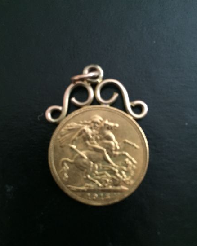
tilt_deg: -76.3
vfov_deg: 57.2
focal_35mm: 31
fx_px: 226
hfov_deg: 47.1
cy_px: 124
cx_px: 99
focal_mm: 4.15
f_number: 2.2
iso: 320
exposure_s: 1/15
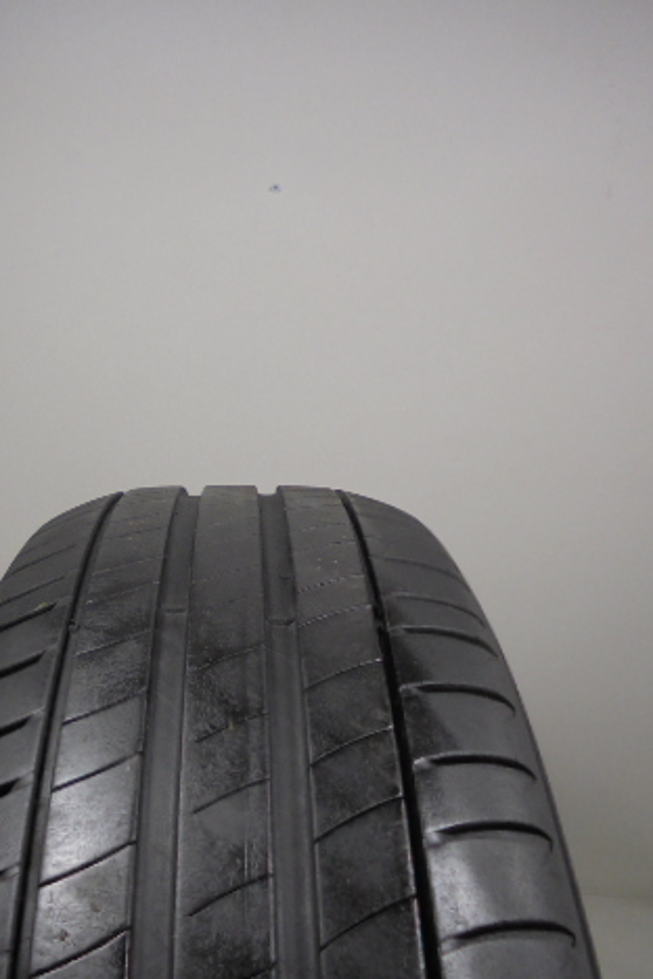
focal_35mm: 37
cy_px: 483
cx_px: 172
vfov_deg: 51.9
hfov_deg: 35.2
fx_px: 1007
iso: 100
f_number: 3.5
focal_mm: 4.6
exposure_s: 1/40
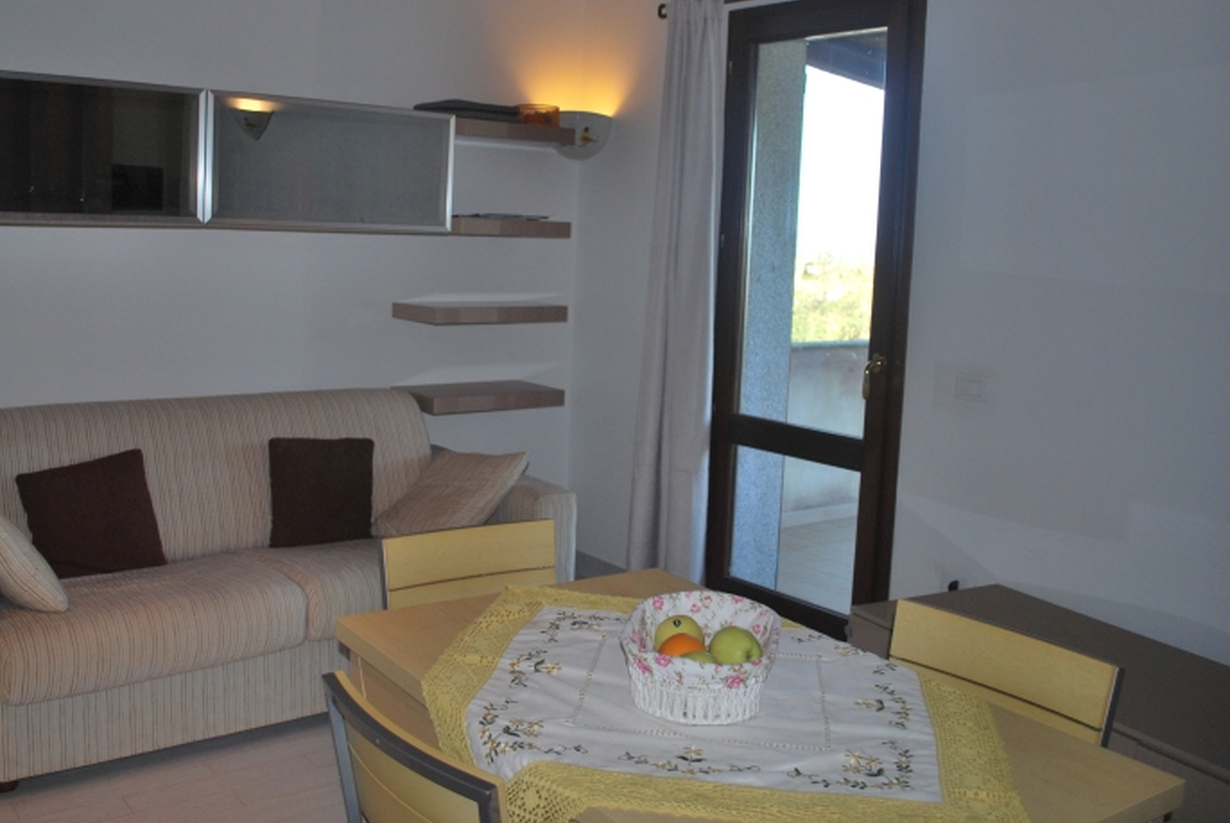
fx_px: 1197
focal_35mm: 35
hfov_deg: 54.2
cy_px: 355
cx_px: 524
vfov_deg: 37.9
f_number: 3.8
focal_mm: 20
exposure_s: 1/60
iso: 200
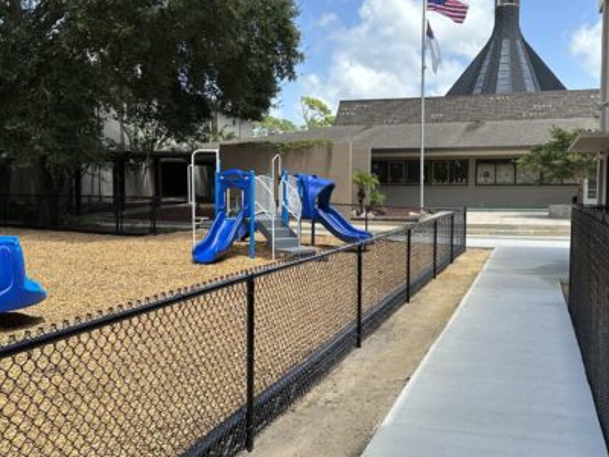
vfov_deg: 39.7
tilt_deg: -5.0
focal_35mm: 36
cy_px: 238
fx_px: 633
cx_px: 340
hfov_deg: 51.2
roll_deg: -0.6
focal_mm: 6.86
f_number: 1.78
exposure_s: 1/2252
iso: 80
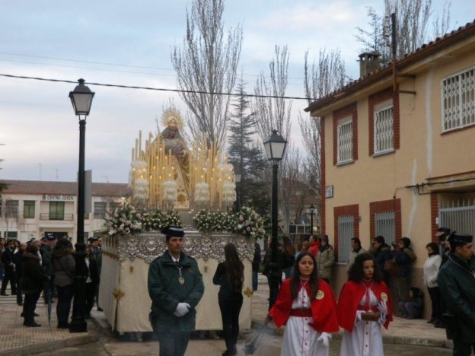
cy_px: 178
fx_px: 631
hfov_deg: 41.2
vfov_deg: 31.5
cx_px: 238
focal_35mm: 46
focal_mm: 8.2
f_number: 4.2
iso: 250
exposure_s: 1/60
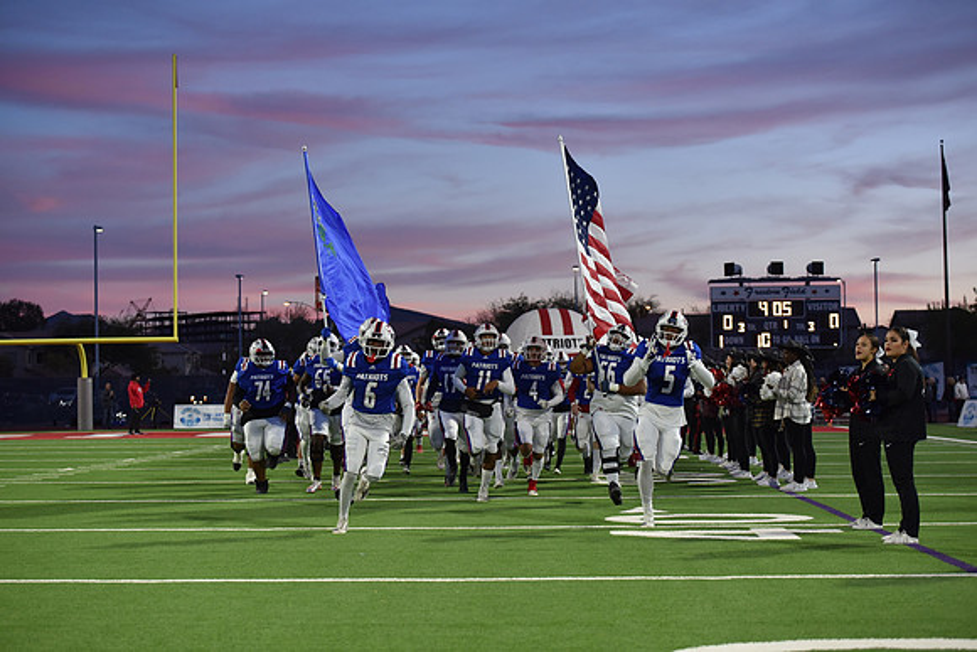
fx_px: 1900
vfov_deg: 19.5
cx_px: 488
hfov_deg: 28.8
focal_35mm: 70
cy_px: 326
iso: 1400
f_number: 2.8
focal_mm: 70
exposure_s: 1/500
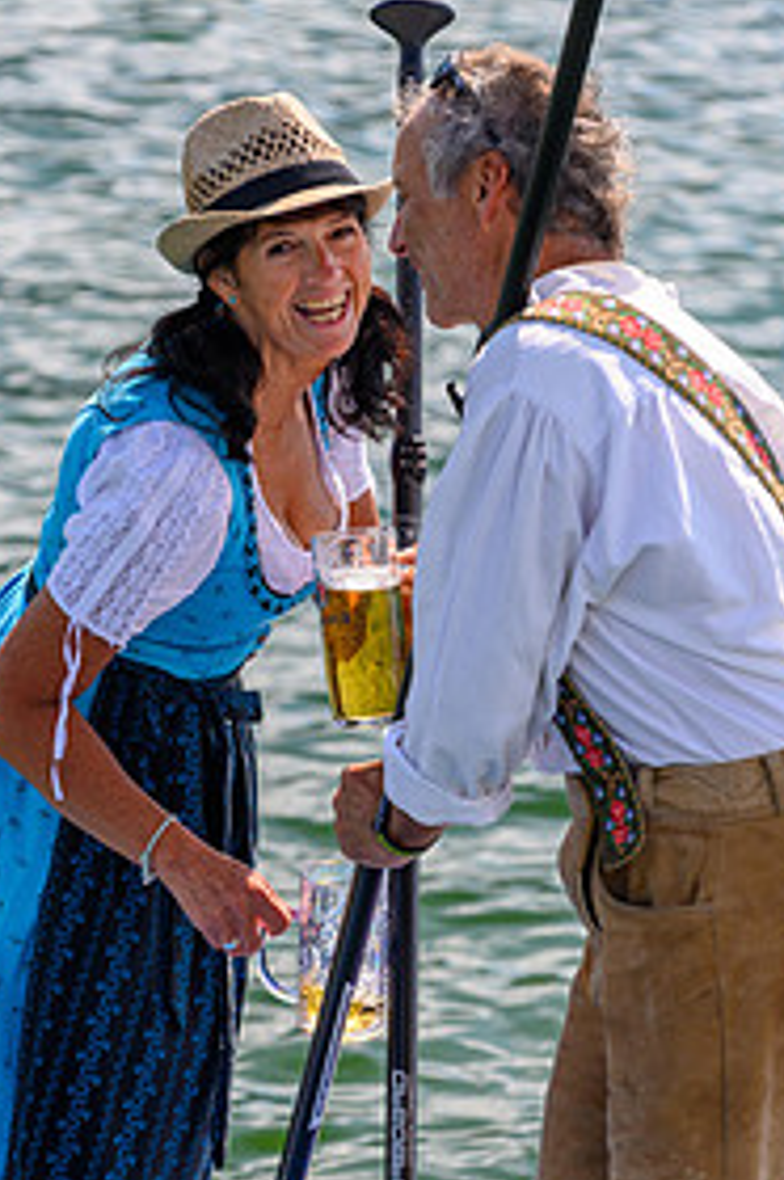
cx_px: 297
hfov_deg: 4.9
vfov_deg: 7.3
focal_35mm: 281
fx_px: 9201
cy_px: 708
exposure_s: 1/320
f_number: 4.5
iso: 200
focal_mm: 175
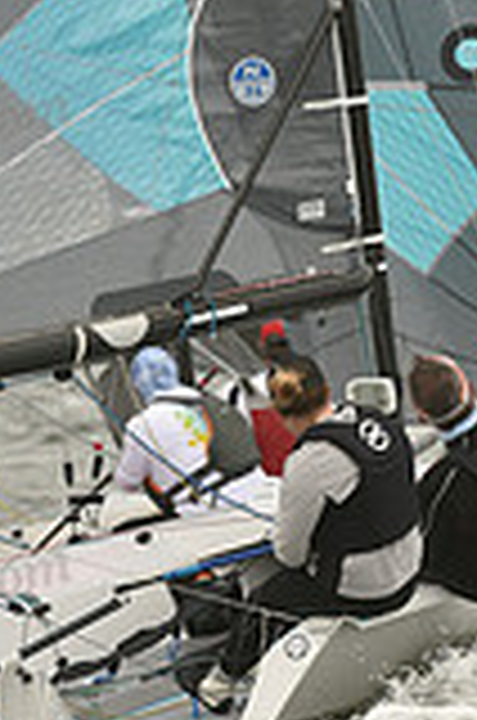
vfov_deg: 2.2
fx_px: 18862
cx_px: 304
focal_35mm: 945
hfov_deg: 1.4
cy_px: -122
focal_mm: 260
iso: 320
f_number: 7.1
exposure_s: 1/1250
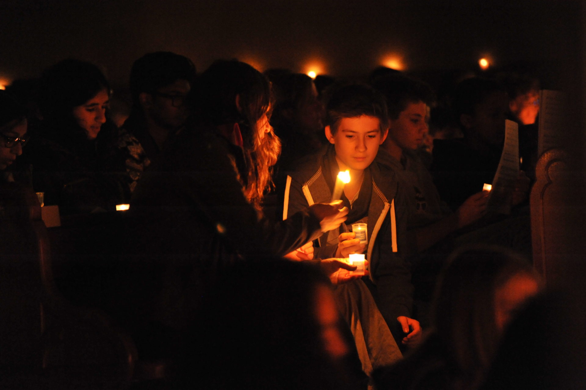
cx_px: 293
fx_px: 2766
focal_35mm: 170
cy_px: 195
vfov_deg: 8.1
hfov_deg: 12.1
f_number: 5
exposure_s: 1/15
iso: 6400
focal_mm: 170
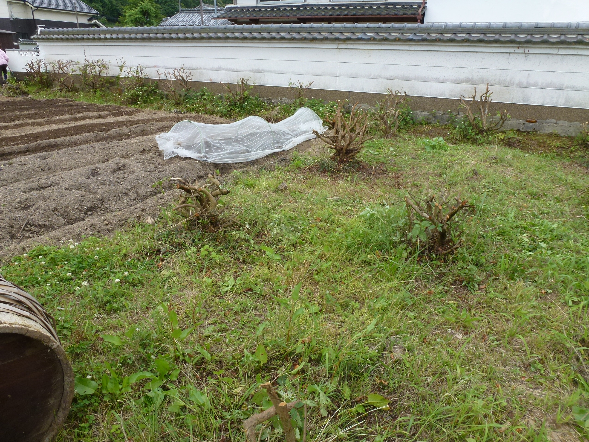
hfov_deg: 71.6
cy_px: 221
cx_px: 294
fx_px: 408
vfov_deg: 56.8
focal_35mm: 24
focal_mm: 4.3
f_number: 4
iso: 100
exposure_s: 1/125
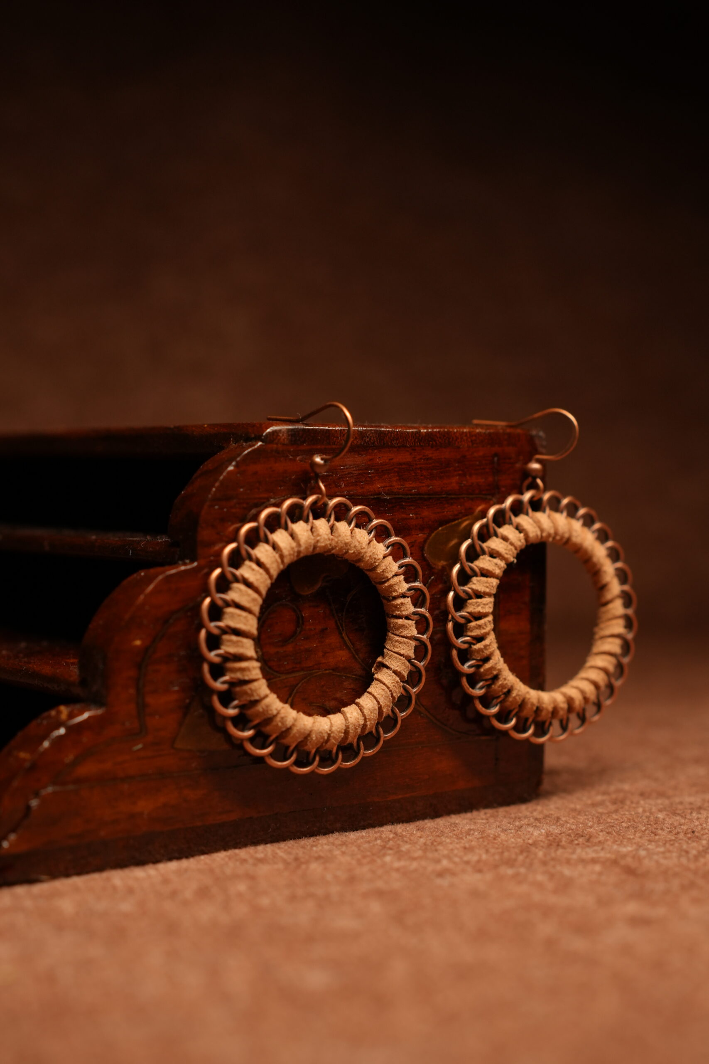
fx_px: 1536
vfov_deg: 38.2
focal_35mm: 52
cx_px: 354
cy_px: 532
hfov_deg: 26.0
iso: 400
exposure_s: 1/100
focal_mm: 35
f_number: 4
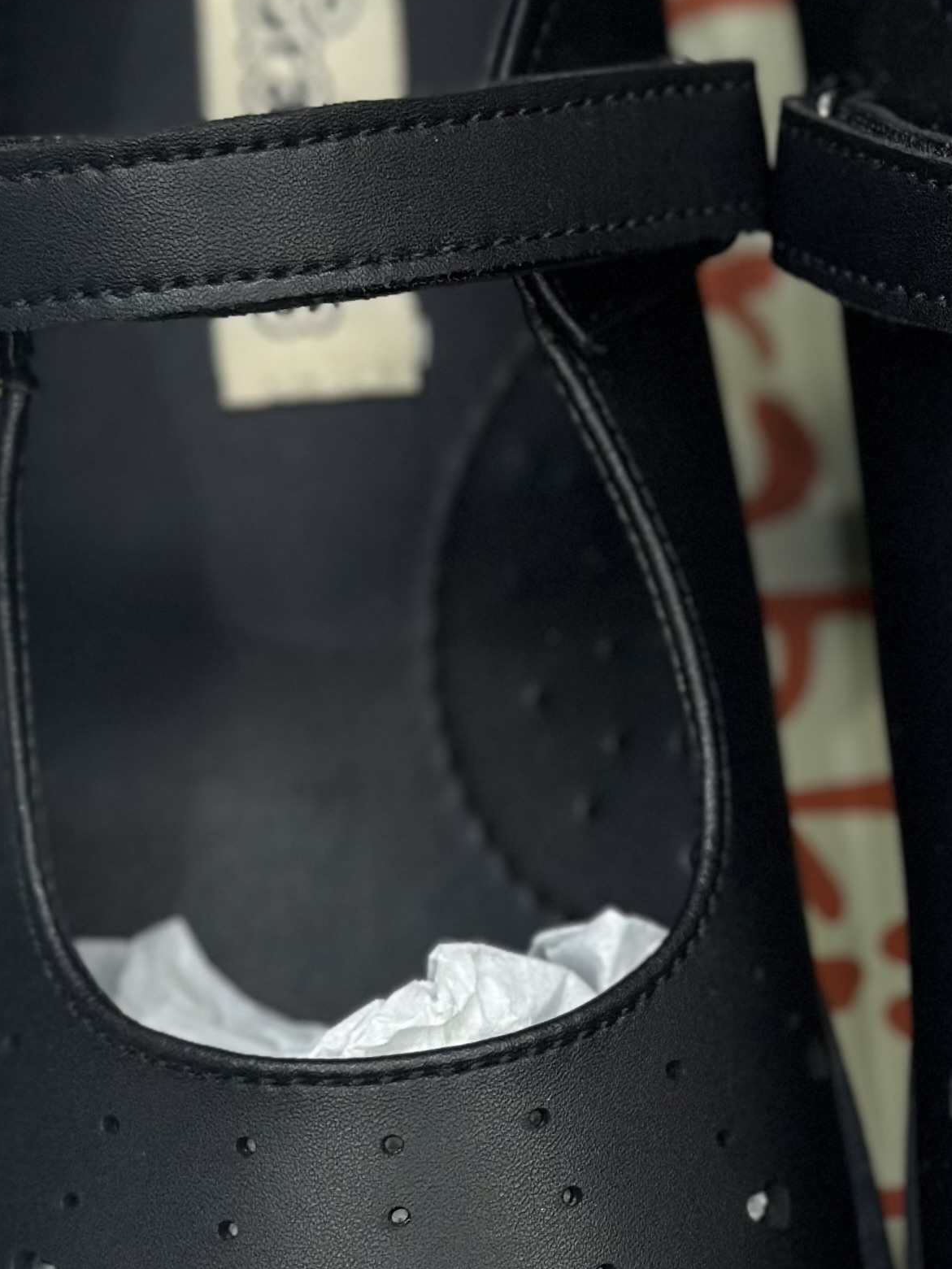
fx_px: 4546
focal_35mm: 124
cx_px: 902
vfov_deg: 15.9
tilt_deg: -66.4
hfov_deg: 11.9
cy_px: 835
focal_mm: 6.86
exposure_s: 1/130
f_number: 1.78
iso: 80
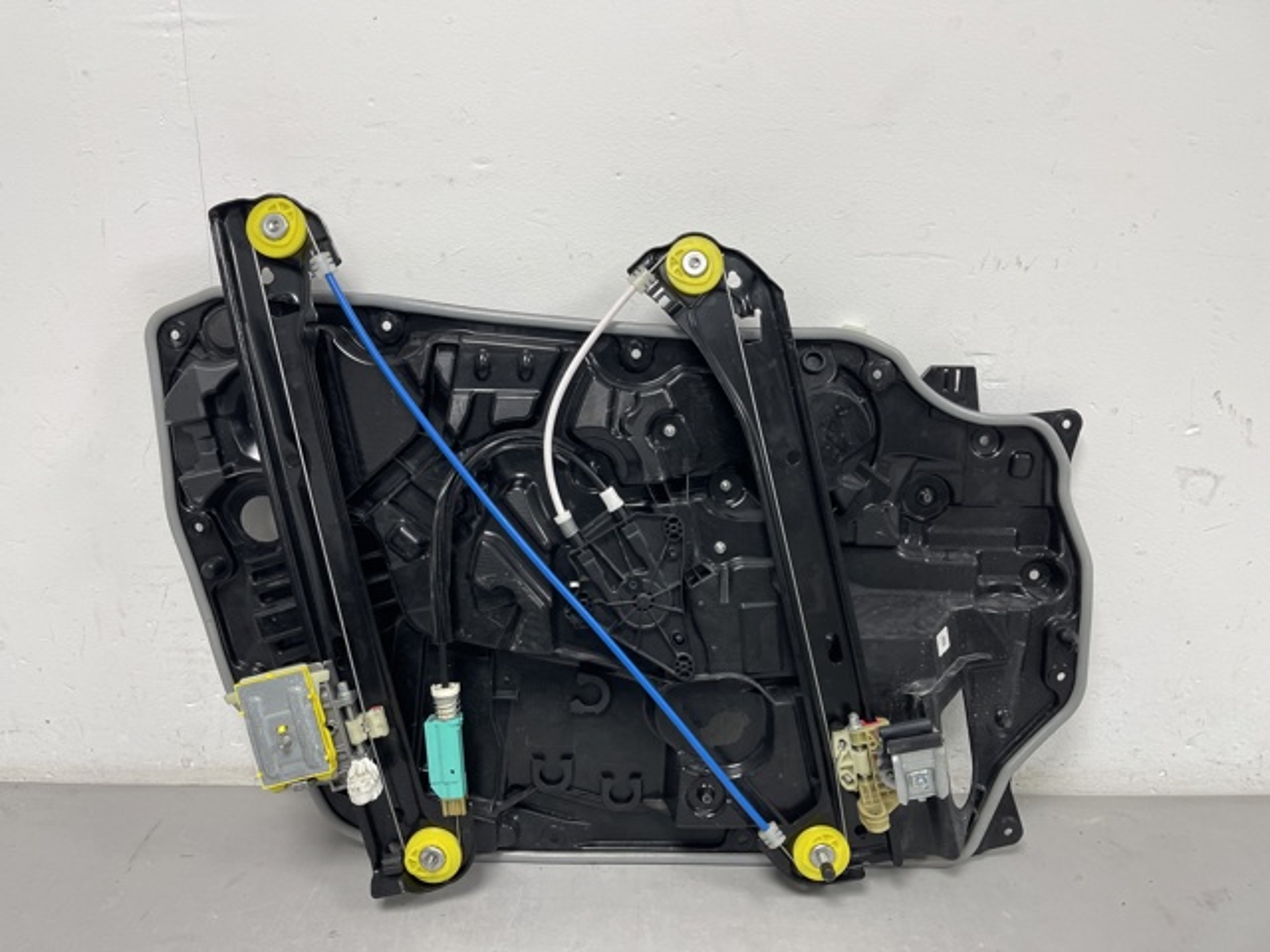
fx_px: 917
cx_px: 635
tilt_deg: -18.0
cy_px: 476
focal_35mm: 25
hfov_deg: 69.4
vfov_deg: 54.9
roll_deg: -0.6
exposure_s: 1/100
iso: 125
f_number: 1.6
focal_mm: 5.1
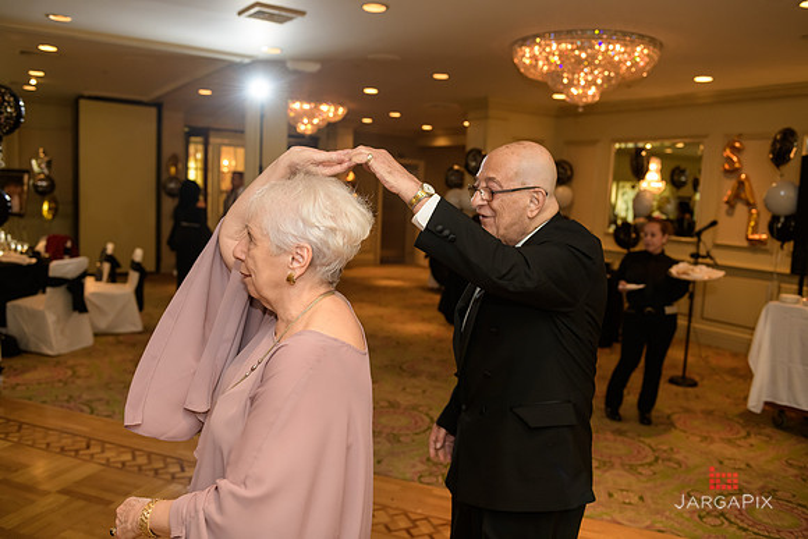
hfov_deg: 60.3
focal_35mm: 31
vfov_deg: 42.3
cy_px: 270
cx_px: 404
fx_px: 696
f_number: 3.2
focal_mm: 31
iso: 1000
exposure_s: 1/125
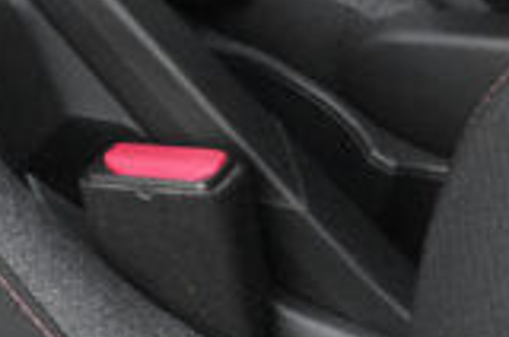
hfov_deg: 11.2
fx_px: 2173
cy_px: -567
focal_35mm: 154
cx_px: -706
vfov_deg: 8.0
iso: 2000
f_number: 9
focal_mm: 16.1
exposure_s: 1/50
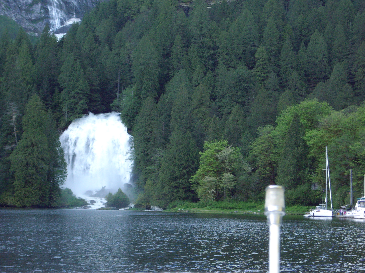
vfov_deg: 13.0
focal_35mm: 114
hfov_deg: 17.3
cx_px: 182
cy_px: 136
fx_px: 1202
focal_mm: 18.6
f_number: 5.2
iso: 200
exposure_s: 1/60
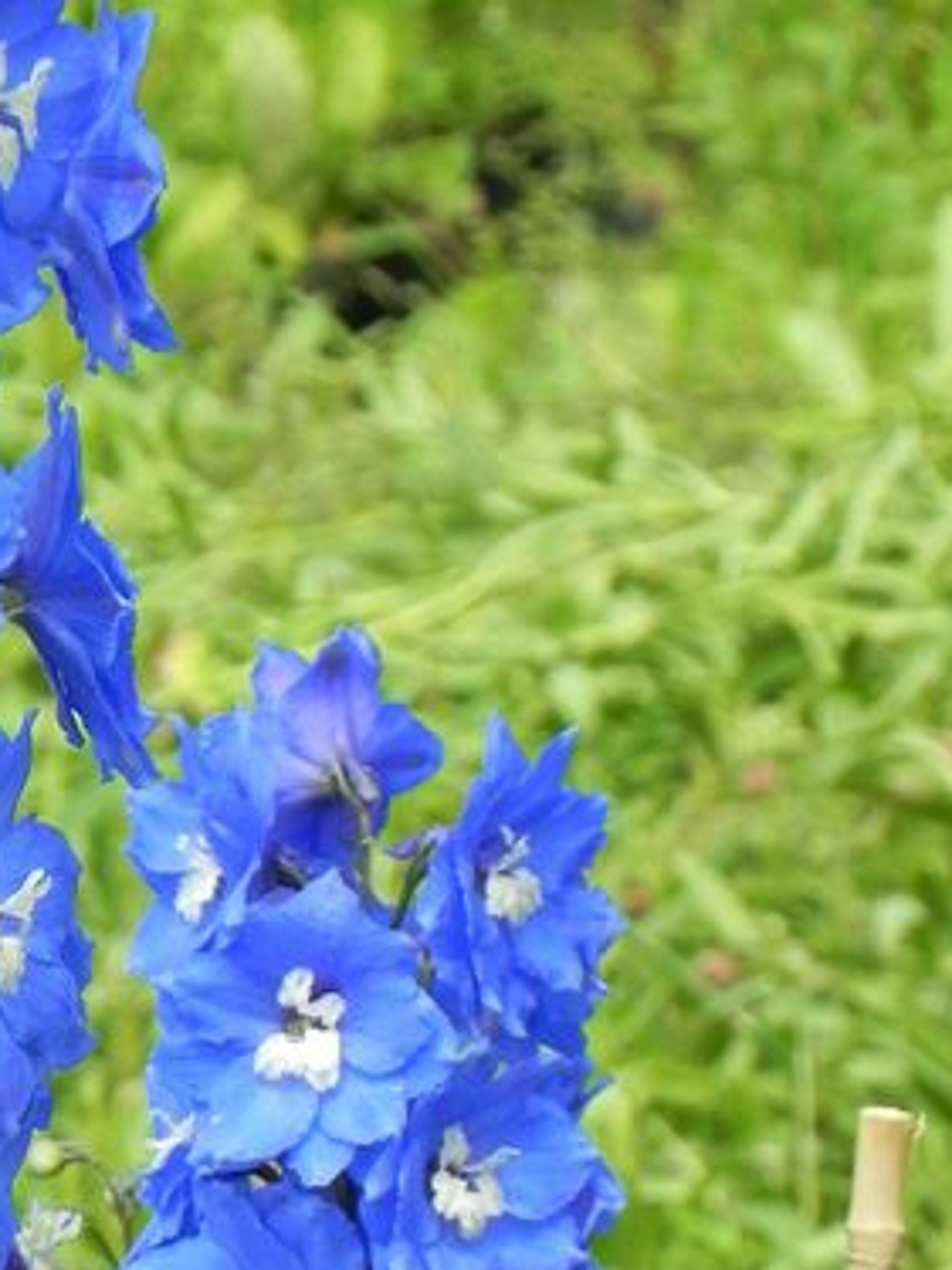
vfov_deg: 5.0
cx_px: 105
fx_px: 14419
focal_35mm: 393
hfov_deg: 3.8
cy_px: 921
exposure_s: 1/400
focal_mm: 32.7
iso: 160
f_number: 5.6
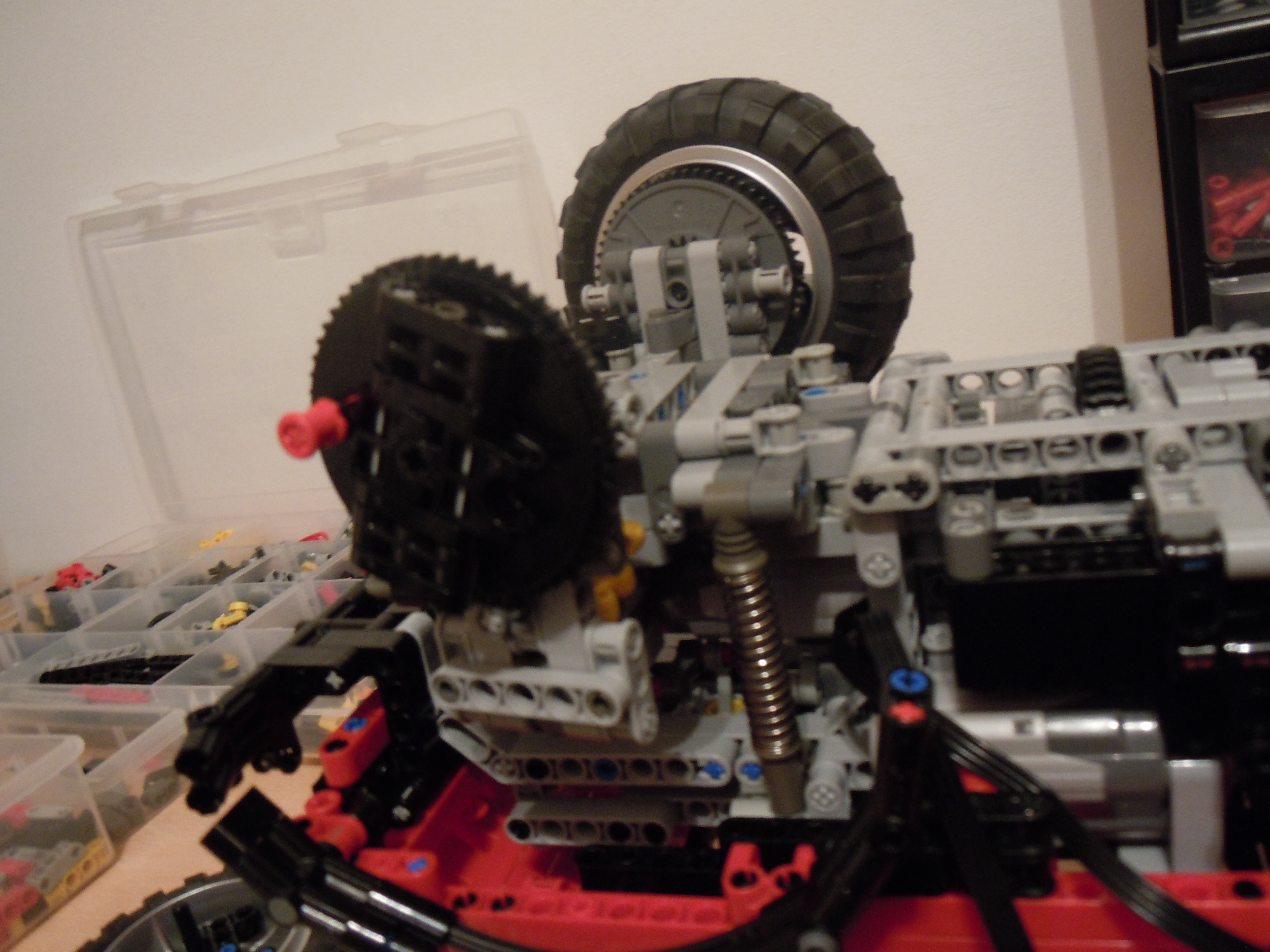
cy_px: 476
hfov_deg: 60.0
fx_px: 1101
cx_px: 635
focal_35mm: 30
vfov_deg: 46.8
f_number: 3.5
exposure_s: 1/5
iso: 400
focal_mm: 5.4
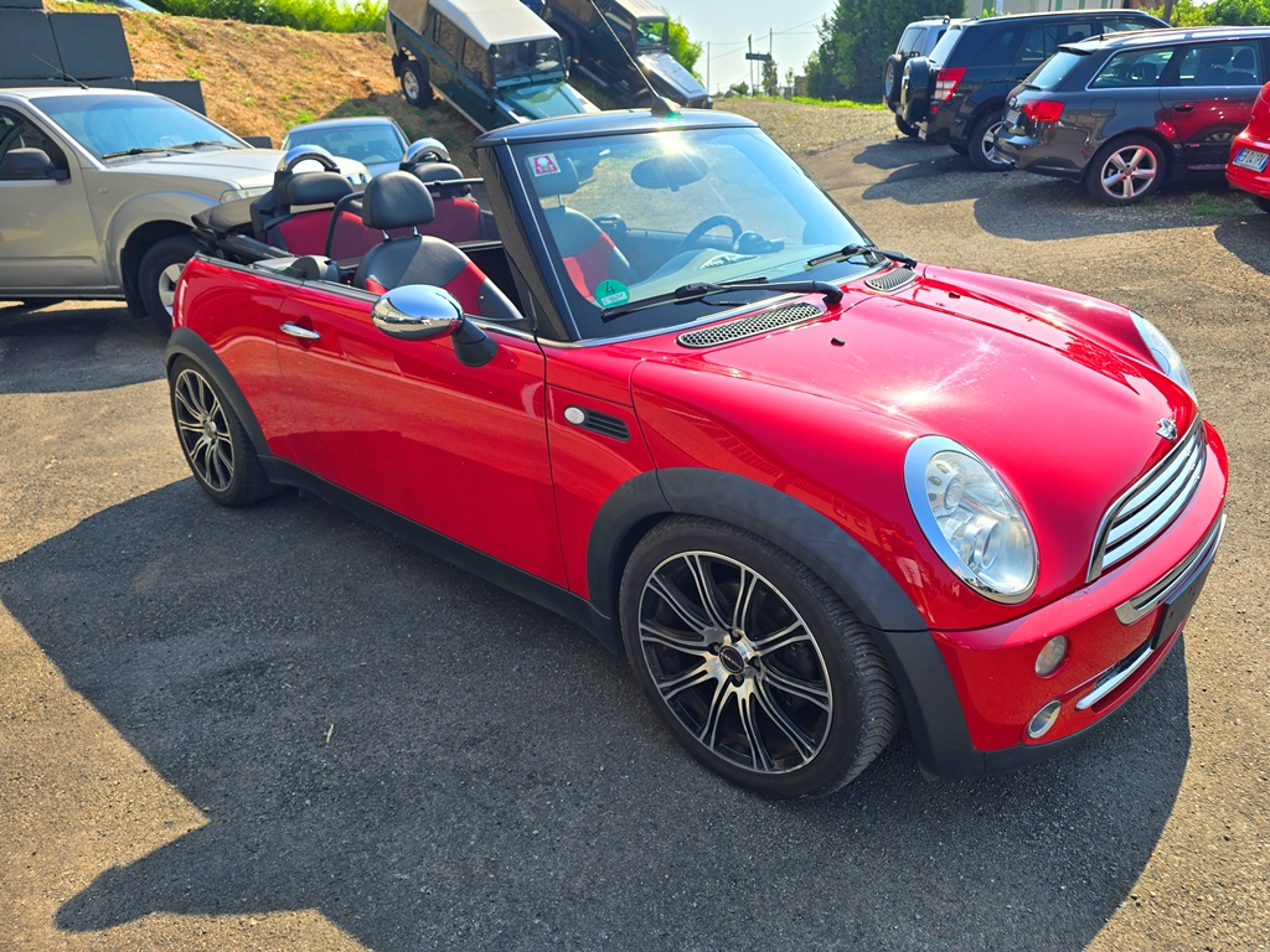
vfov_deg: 58.9
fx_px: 844
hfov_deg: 73.9
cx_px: 635
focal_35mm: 23
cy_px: 476
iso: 12
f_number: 1.7
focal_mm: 6.3
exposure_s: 1/518
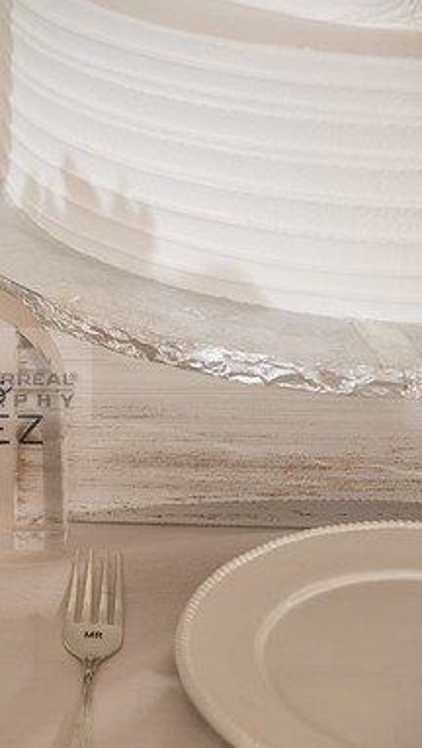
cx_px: -74
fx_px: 2204
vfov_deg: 19.3
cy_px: 374
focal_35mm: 111
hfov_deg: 10.8
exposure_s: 1/200
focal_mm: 70
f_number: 3.5
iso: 400
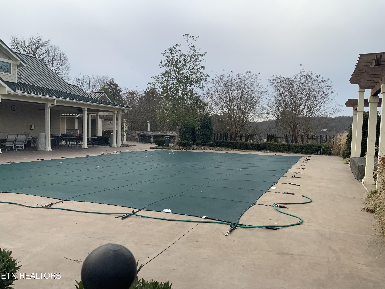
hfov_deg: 61.7
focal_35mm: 29
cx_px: 192
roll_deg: -0.9
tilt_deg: -0.8
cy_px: 144
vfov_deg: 48.2
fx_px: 323
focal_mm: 3
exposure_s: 1/728
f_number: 1.8
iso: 16
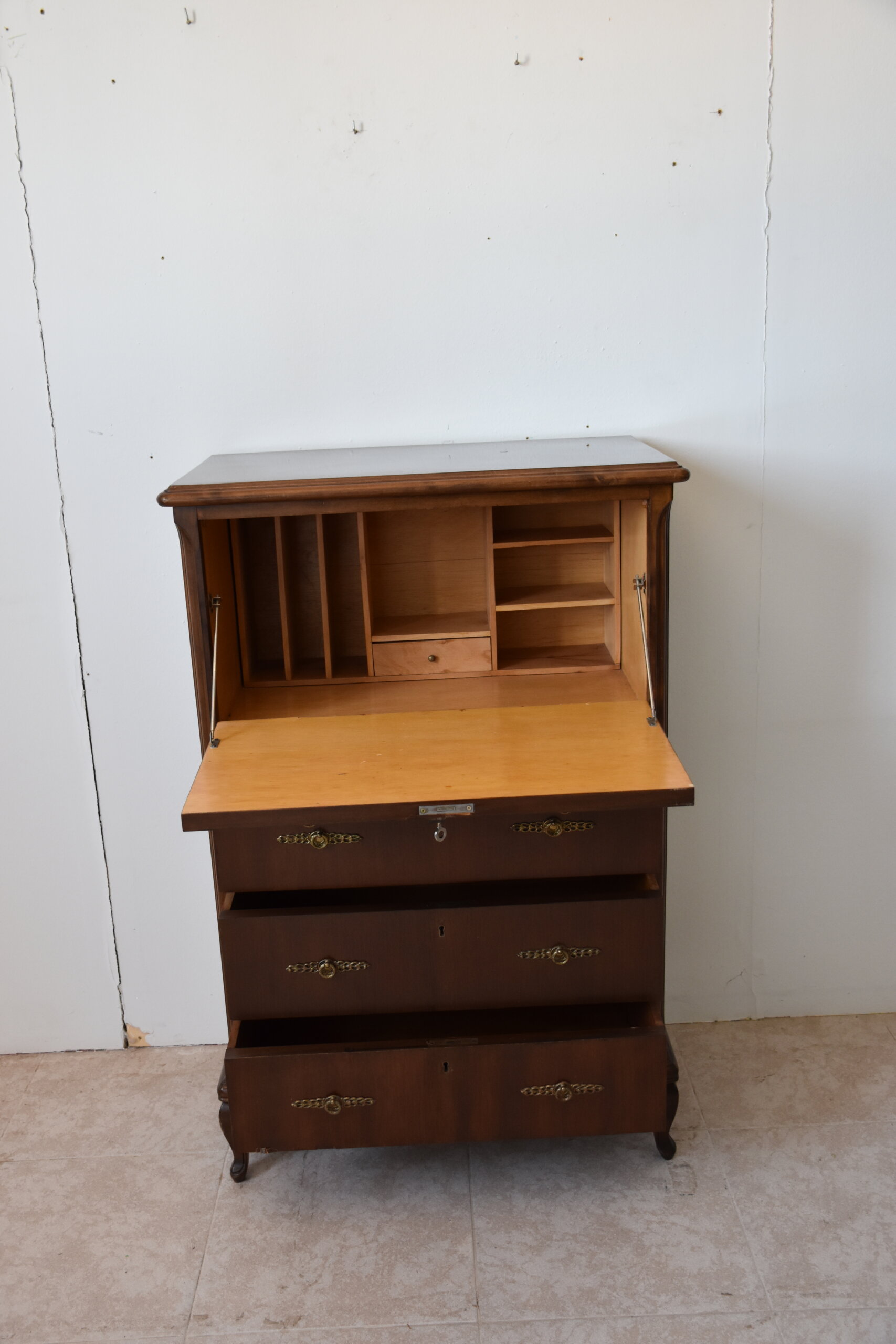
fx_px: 1288
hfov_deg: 38.4
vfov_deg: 55.1
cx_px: 448
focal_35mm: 34
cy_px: 672
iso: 800
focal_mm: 23
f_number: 4.5
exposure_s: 1/80
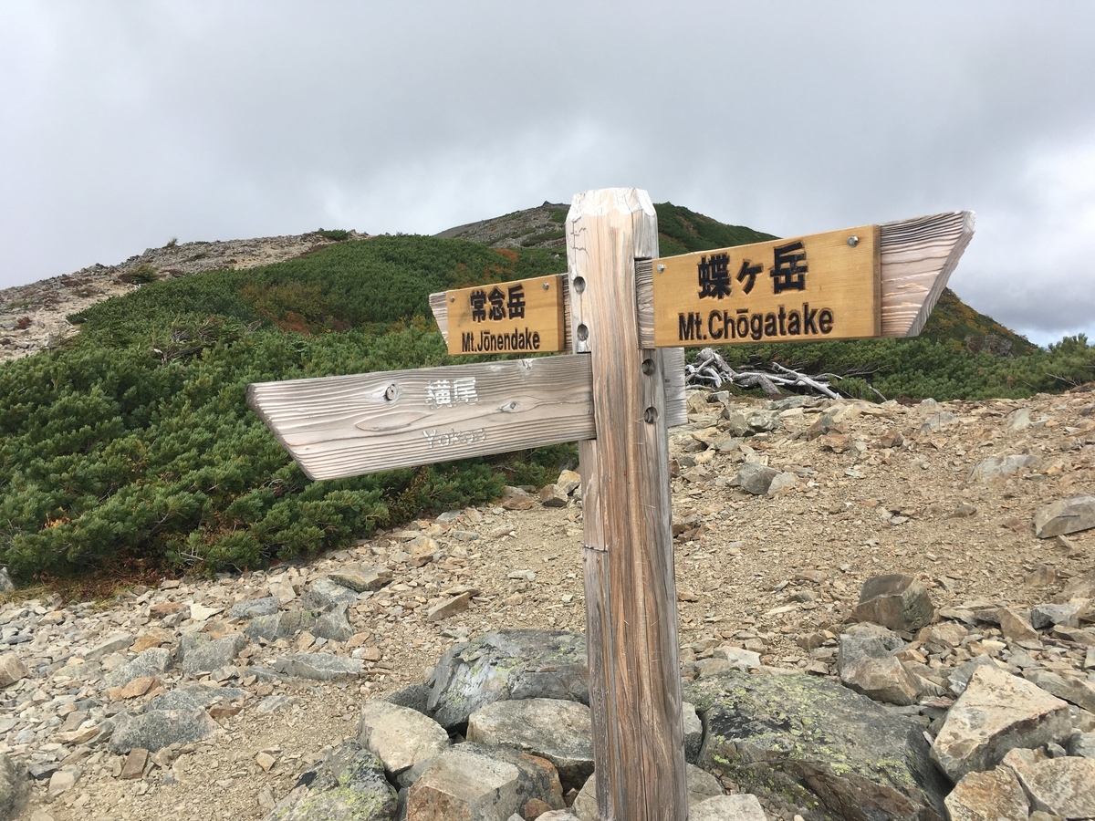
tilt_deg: -4.1
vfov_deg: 48.2
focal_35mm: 29
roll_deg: +1.2
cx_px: 548
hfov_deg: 61.7
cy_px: 410
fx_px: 917
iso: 25
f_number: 2.2
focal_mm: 4.15
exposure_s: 1/1241
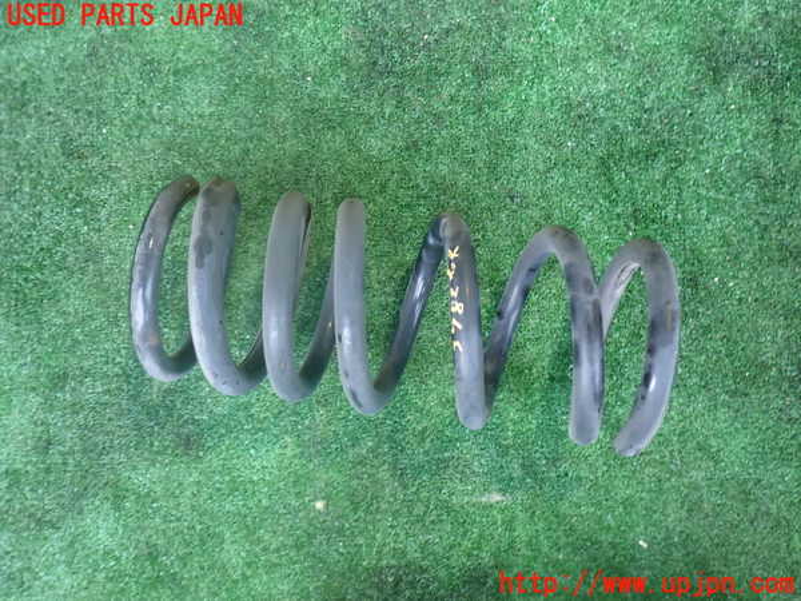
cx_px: 400
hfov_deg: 60.0
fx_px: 694
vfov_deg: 46.8
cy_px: 300
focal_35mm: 30
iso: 320
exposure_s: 1/30
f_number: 2.3
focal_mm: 5.4
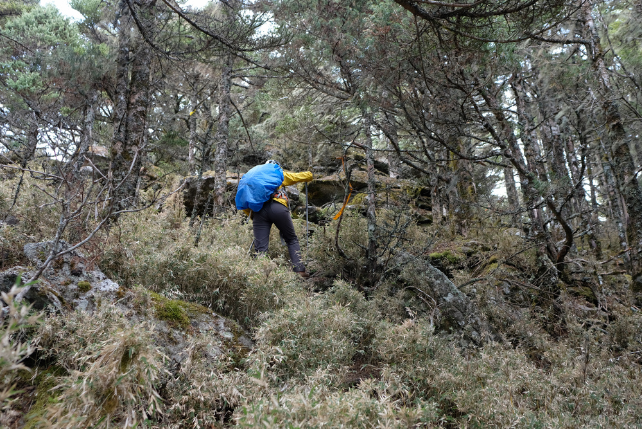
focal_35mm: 35
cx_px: 321
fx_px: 624
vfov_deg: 37.9
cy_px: 214
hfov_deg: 54.4
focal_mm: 23
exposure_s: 1/220
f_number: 3.6
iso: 400
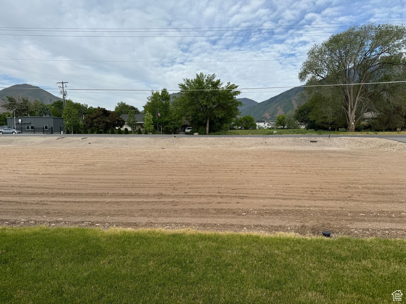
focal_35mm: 24
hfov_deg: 71.6
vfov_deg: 56.8
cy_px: 152
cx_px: 203
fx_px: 281
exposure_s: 1/4049
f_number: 1.78
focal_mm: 6.76
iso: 80
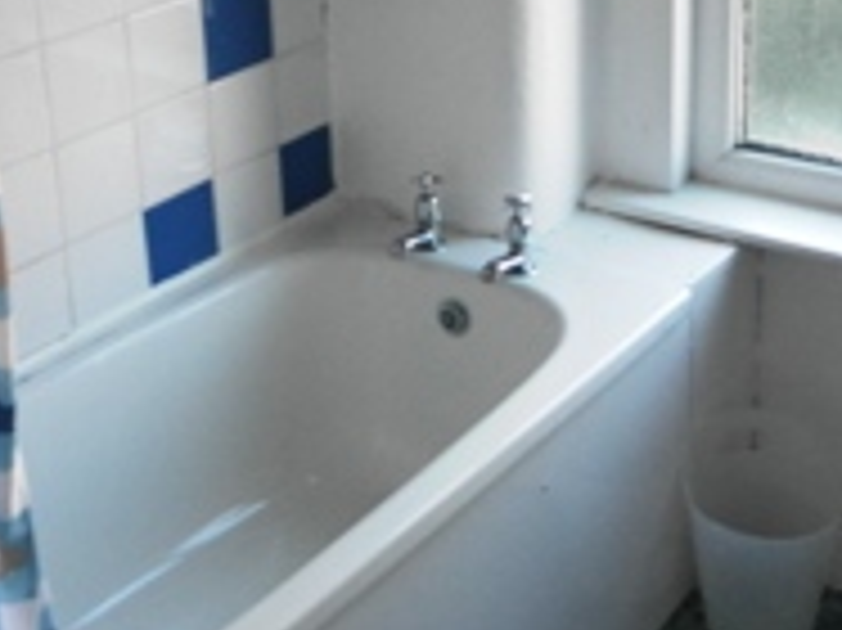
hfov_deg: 28.9
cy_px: 36
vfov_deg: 21.3
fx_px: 1629
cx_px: 491
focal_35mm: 67
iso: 160
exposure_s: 1/50
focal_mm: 4.9
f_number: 3.2
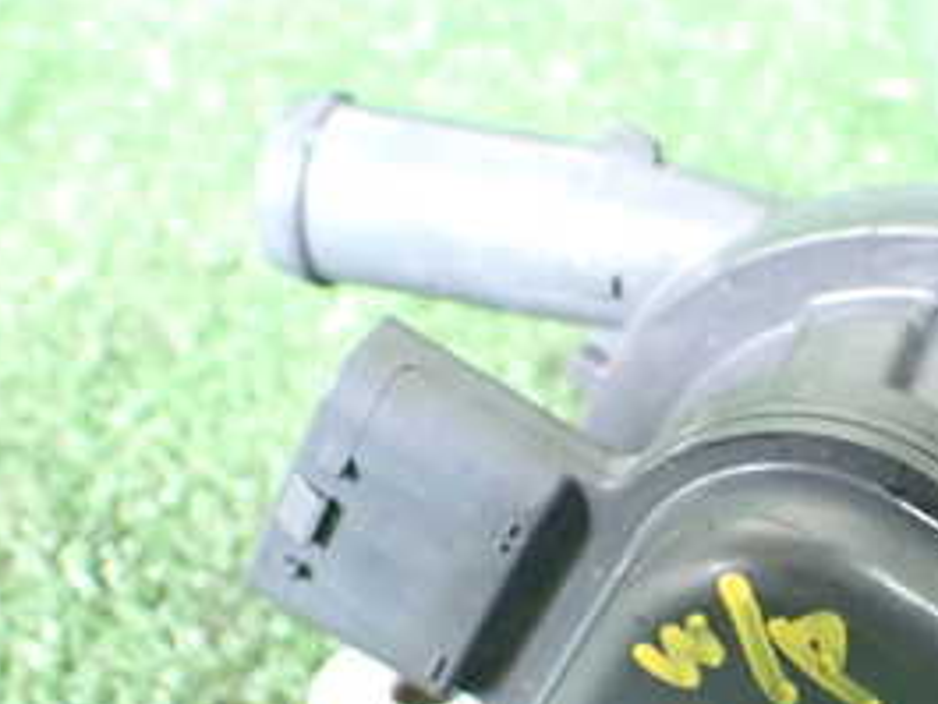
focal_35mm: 68
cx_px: 892
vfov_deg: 21.2
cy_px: 619
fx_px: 1843
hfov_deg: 27.3
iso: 800
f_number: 2.3
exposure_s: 1/40
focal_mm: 5.4
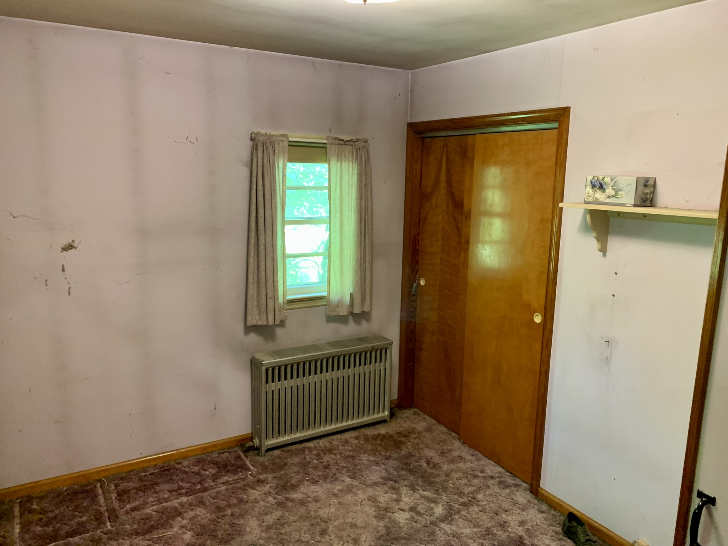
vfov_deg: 53.1
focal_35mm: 26
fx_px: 547
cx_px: 364
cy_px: 273
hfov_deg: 67.3
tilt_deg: -10.5
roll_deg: -1.0
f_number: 1.8
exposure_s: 1/40
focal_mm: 4.25
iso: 320
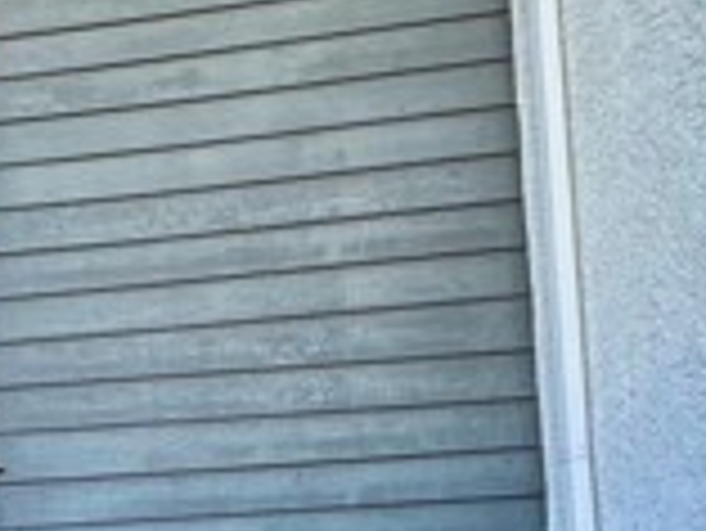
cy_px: 734
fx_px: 1163
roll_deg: +0.8
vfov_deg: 22.3
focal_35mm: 57
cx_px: -351
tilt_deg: +6.0
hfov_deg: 25.5
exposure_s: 1/135
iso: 40
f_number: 2.2
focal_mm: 2.22
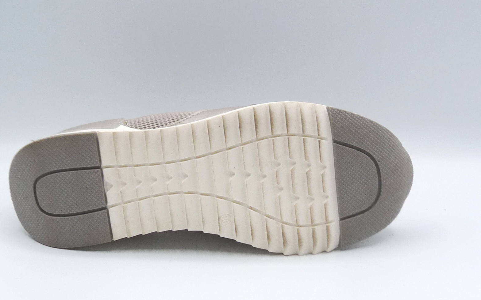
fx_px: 695
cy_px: 177
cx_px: 238
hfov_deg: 38.2
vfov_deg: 24.4
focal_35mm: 53
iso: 100
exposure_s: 1/250
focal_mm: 4.8
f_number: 5
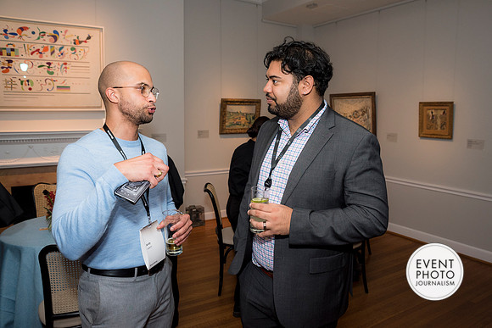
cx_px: 259
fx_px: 377
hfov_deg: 66.3
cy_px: 155
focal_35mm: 28
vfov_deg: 47.1
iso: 800
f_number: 5
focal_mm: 26
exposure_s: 1/125
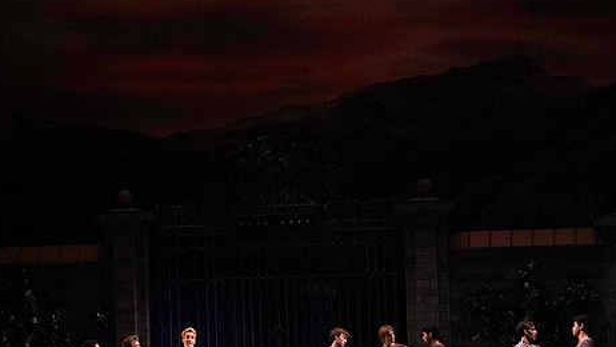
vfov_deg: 9.4
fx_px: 2107
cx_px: 335
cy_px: 249
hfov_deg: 16.6
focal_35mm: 129
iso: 20000
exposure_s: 1/400
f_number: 10
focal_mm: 98
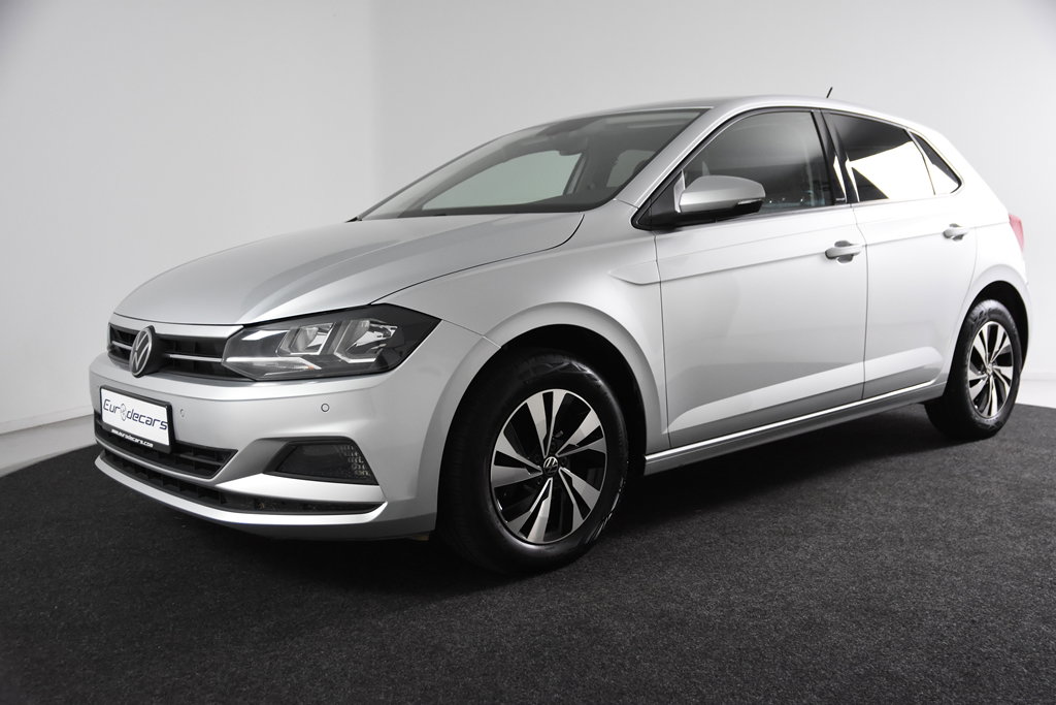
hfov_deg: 53.1
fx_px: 1056
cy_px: 352
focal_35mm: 36
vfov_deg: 36.9
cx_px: 528
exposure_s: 1/60
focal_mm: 24
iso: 1600
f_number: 4
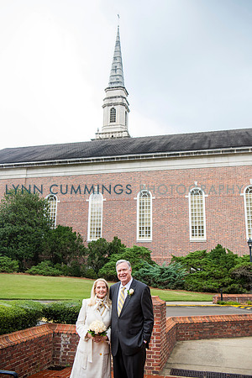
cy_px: 189
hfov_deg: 41.1
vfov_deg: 58.7
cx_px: 126
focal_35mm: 32
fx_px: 336
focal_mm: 32
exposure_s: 1/200
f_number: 3.5
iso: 250
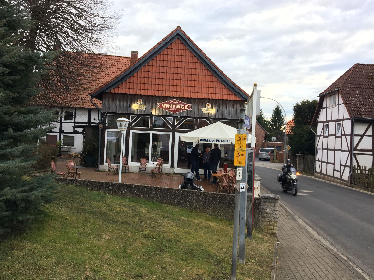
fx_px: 324
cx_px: 192
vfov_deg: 46.8
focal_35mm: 30
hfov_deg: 60.0
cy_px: 136
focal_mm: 4.15
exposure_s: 1/50
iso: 25
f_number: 2.2
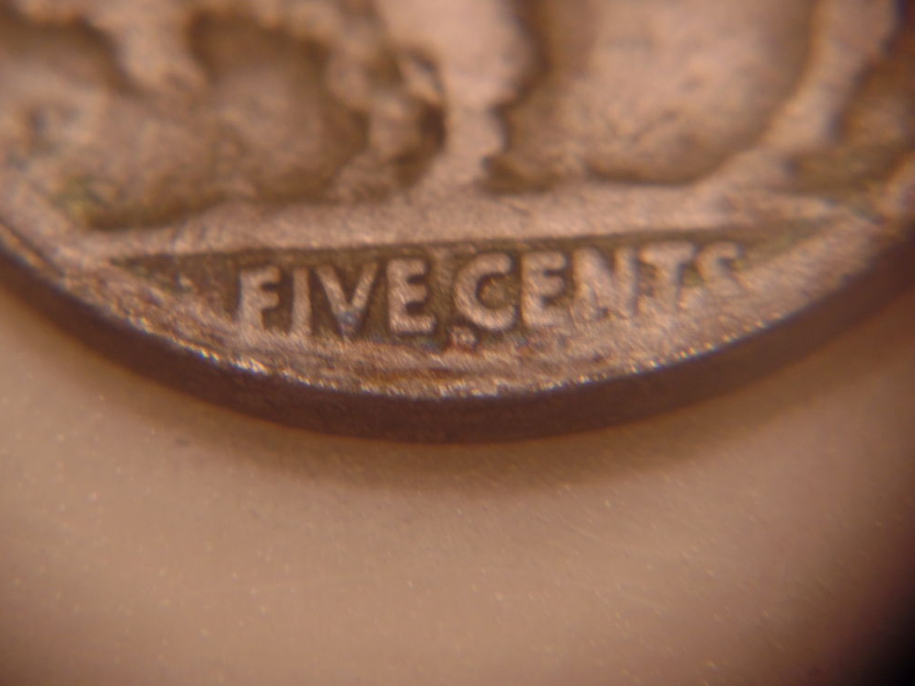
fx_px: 4600
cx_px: 457
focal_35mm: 174
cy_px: 343
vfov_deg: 8.5
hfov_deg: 11.4
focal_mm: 30.8
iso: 160
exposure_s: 1/60
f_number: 4.5
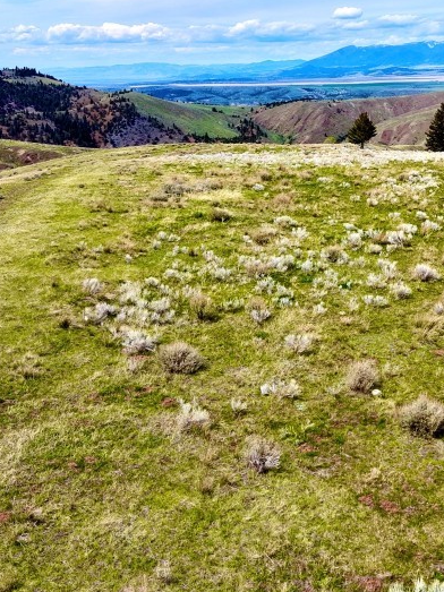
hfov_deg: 30.7
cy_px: 220
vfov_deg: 40.1
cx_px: 284
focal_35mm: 47
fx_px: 804
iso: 200
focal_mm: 8.67
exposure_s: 1/6400
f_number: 1.8
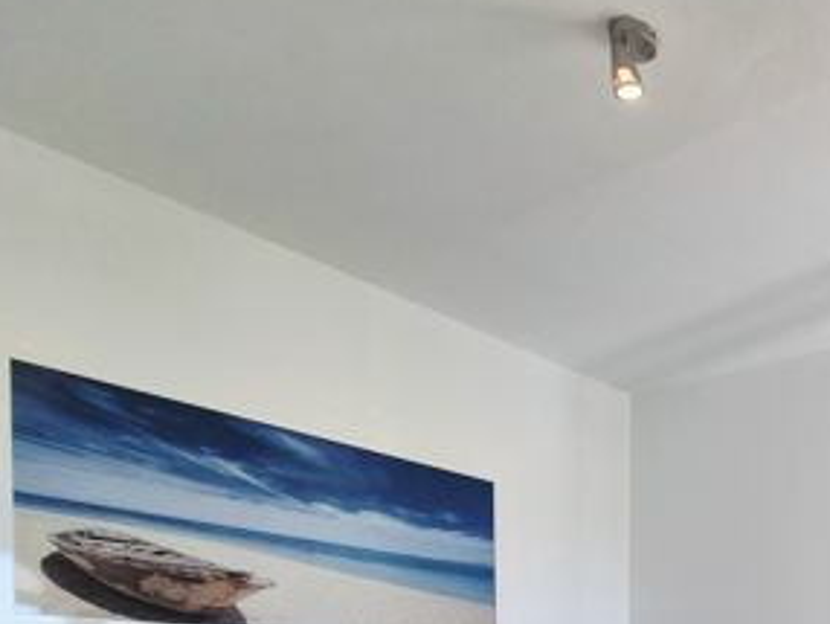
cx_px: 945
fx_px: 768
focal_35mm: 32
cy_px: 726
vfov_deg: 35.8
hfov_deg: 42.4
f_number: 2.2
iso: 100
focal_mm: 2.2
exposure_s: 1/100
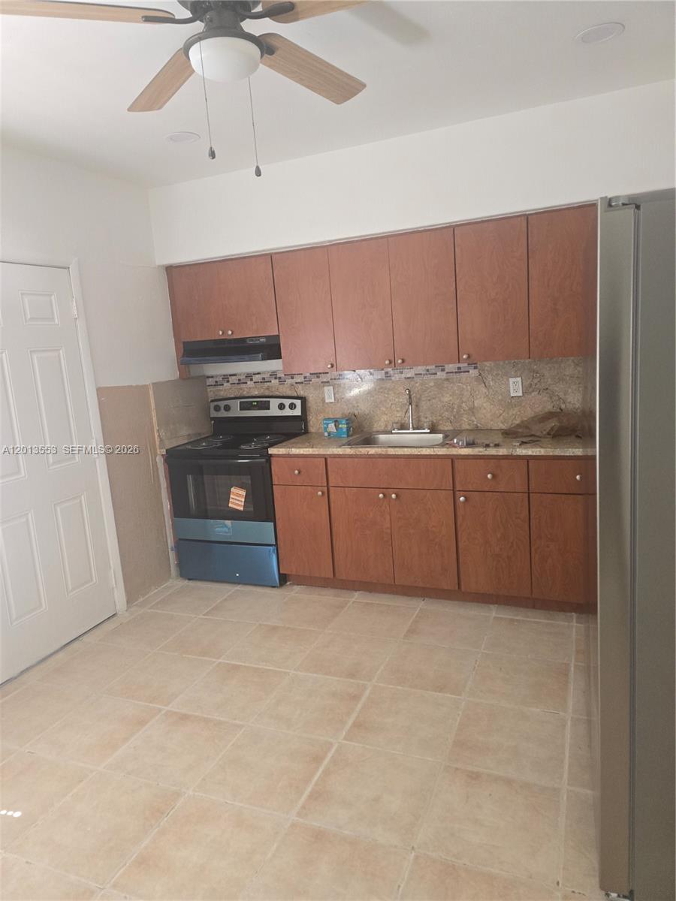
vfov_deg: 73.9
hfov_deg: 58.9
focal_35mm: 23
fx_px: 599
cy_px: 450
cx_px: 338
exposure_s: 1/120
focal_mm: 6.3
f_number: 1.7
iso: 500
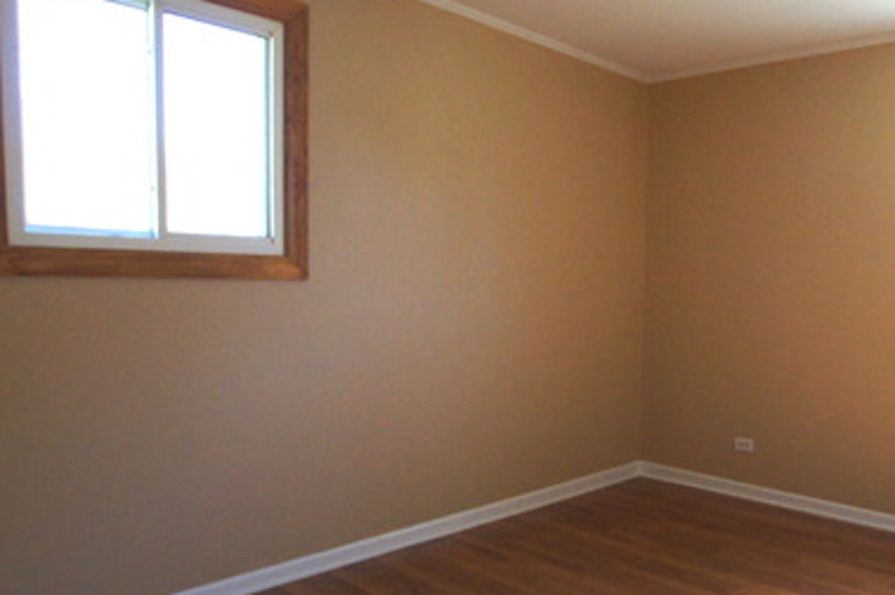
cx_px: 654
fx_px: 692
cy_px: 318
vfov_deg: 46.5
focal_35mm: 28
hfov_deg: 62.6
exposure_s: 1/160
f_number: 4.5
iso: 1600
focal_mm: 11
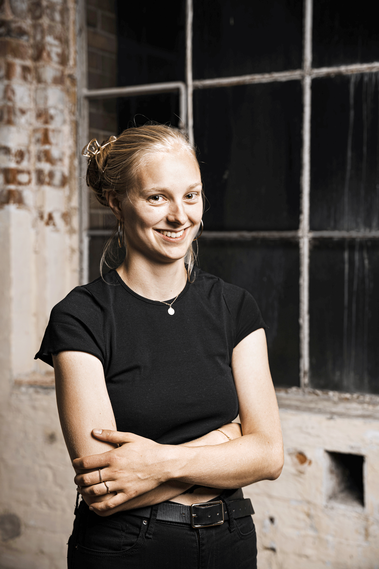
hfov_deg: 22.2
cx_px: 190
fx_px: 966
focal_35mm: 61
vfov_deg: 32.8
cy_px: 284
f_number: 4.5
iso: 100
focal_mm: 61.2
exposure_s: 1/50
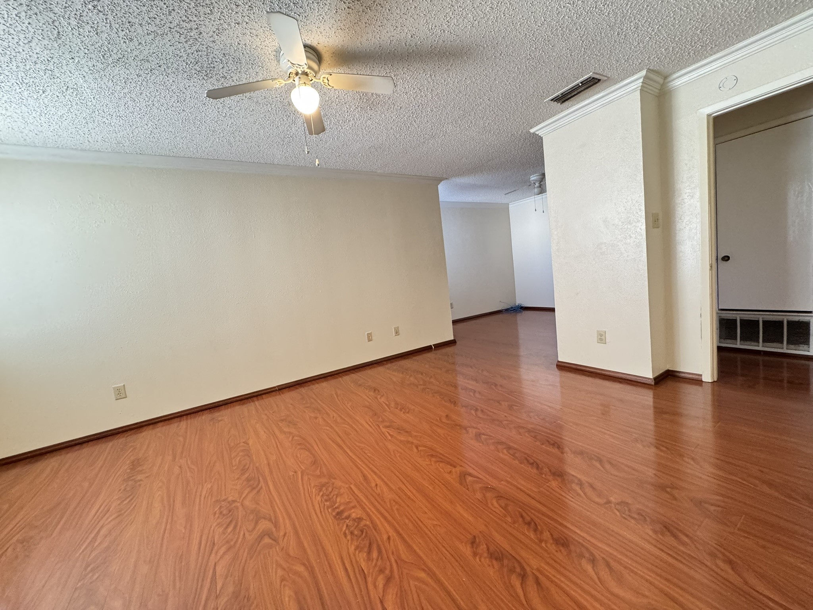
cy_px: 305
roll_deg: +6.2
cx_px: 406
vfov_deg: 85.7
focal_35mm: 14
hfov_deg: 102.1
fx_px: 329
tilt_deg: -6.0
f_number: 2.2
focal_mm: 2.22
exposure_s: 1/60
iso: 500
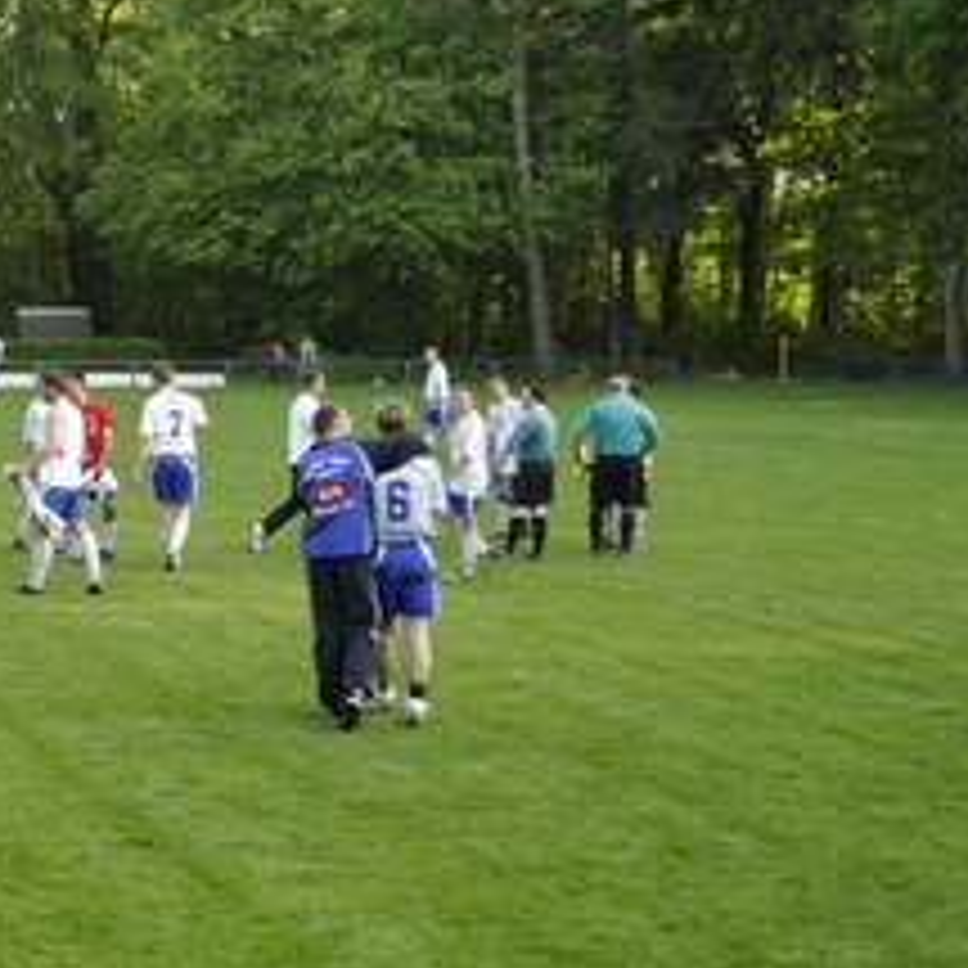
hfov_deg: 22.3
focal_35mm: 74
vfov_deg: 23.4
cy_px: 509
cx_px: -54
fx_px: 2341
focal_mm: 25
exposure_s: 1/125
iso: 200
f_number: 5.6
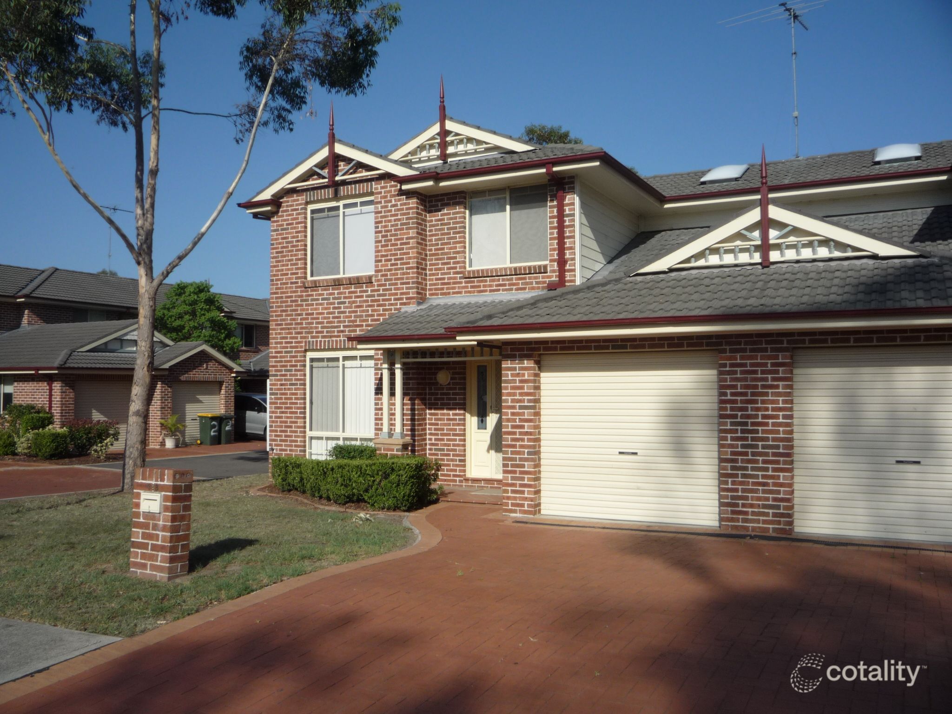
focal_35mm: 30
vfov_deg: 46.8
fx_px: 825
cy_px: 357
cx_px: 476
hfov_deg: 60.0
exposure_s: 1/640
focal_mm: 5.2
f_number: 5.6
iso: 100
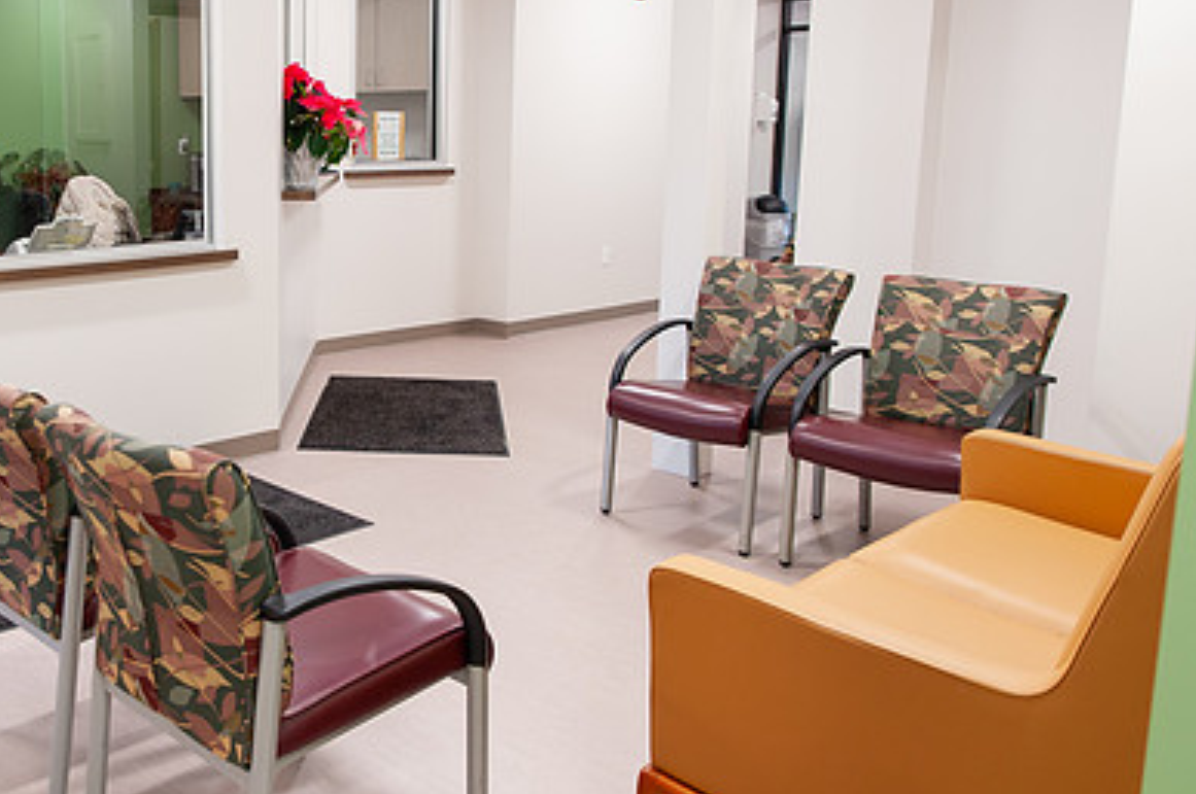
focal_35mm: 36
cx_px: 312
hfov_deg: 51.1
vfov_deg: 36.5
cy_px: 284
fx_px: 1194
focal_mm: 24
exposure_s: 1/100
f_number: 3.2
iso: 640
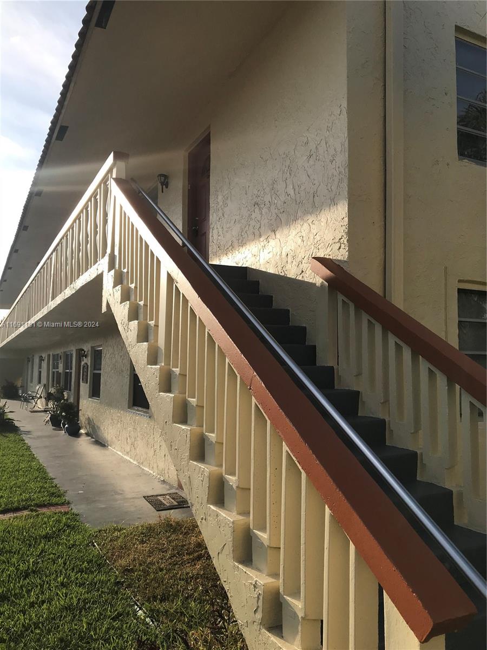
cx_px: 244
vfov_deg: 63.4
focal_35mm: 28
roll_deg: -1.1
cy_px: 325
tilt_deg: +2.8
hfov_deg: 49.7
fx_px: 525
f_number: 1.8
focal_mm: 3.99
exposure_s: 1/2398
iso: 20
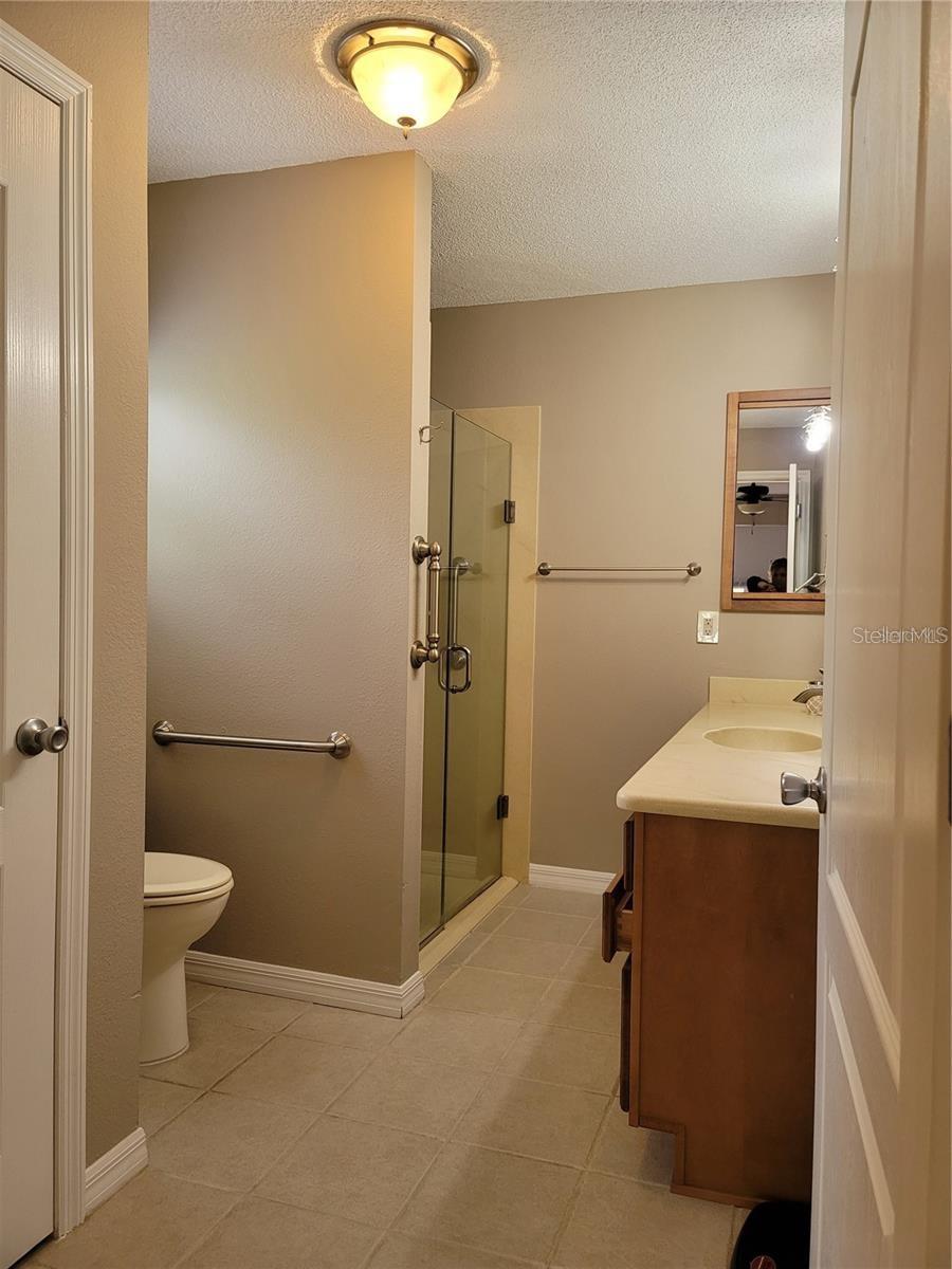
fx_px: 917
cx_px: 476
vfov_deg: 69.4
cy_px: 634
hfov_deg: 54.9
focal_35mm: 25
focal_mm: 7
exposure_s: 1/120
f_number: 1.8
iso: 320
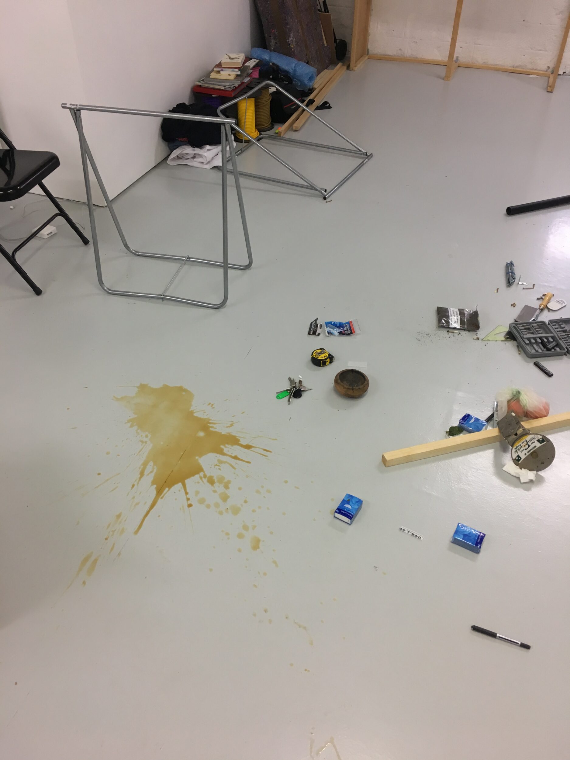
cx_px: 285
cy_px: 380
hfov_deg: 48.2
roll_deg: -0.3
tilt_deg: -40.3
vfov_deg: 61.7
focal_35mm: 29
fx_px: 637
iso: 40
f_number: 2.2
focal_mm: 4.15
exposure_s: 1/33
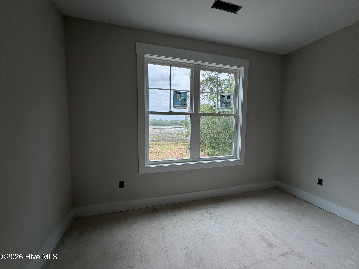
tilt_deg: -3.8
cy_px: 134
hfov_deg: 102.1
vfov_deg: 85.7
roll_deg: +0.0
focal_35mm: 14
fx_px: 145
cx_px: 180
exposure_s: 1/502
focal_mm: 2.22
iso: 50
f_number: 2.2
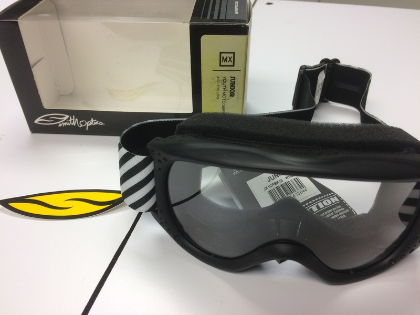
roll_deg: +0.1
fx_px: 352
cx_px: 210
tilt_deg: -39.4
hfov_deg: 61.7
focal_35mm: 29
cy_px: 158
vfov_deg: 48.2
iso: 64
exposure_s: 1/100
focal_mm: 4.15
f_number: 2.2
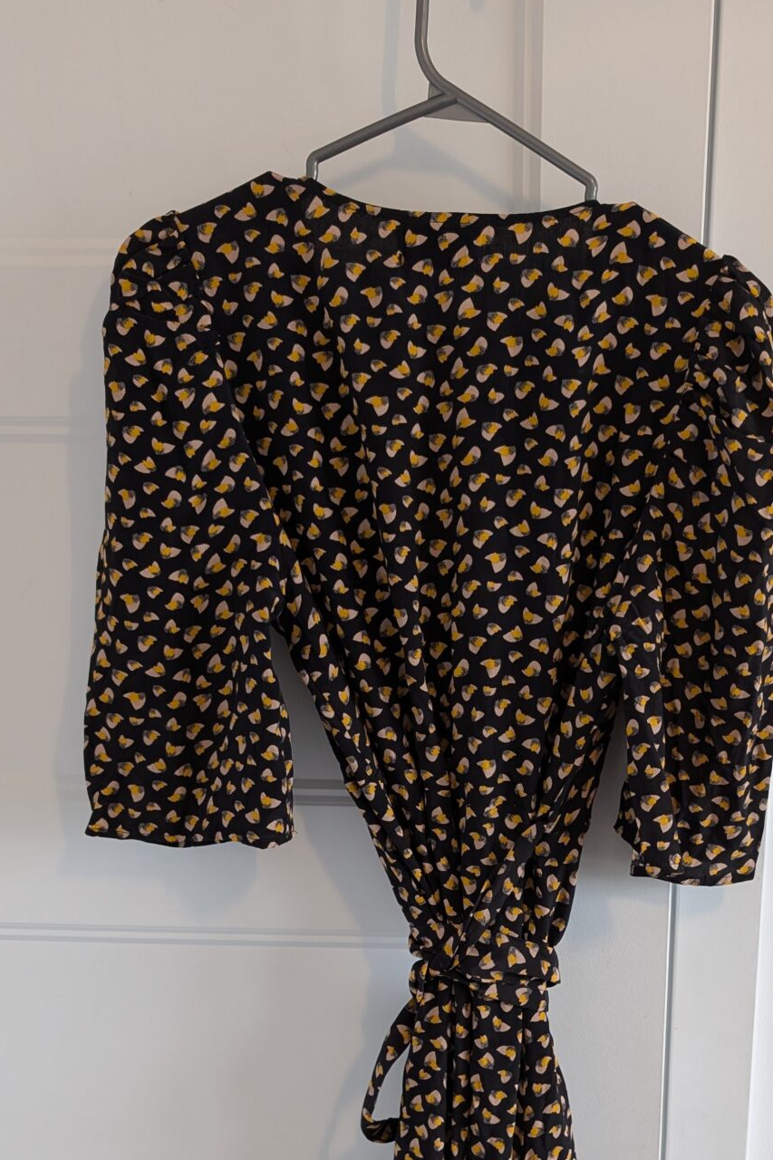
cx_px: 488
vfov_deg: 46.9
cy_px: 849
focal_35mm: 40
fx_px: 1289
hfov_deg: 33.2
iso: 191
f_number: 1.68
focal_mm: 6.9
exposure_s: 1/120
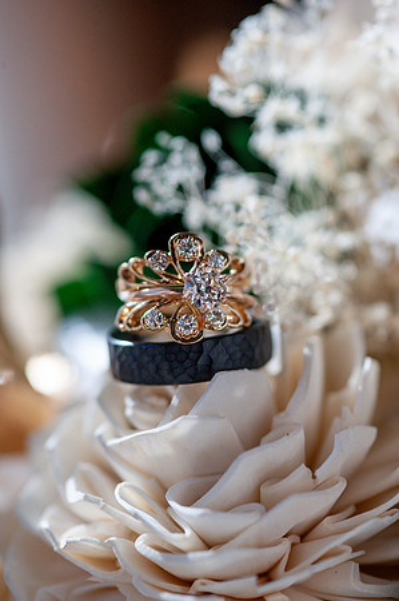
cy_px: 300
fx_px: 1750
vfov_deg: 19.5
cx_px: 200
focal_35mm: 105
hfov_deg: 13.0
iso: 640
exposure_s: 1/4000
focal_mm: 105
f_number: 4.5
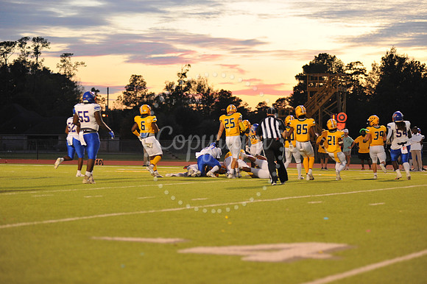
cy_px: 142
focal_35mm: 112
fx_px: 1328
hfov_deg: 18.3
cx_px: 214
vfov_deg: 12.2
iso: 1600
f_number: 3.2
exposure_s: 1/250
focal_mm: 112
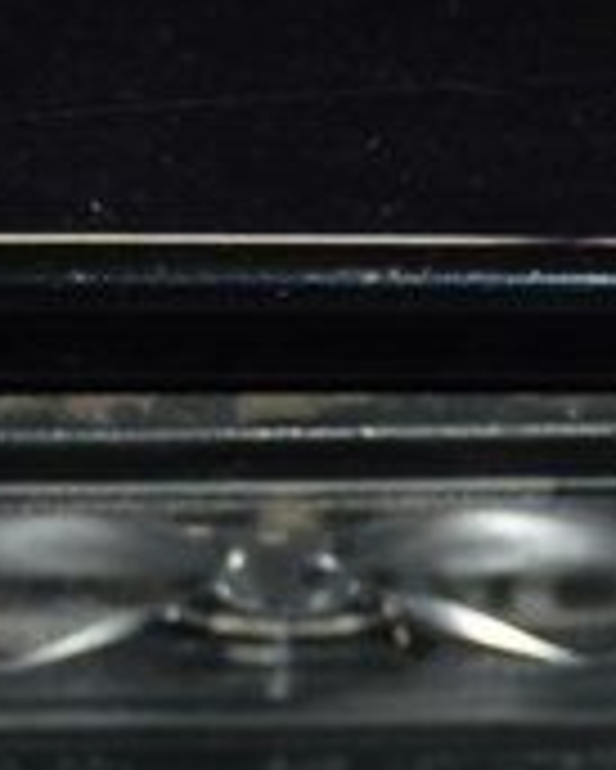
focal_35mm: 270
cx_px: 647
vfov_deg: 7.1
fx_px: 6148
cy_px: 831
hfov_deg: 5.7
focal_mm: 32
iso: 500
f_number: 4.5
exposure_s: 1/60
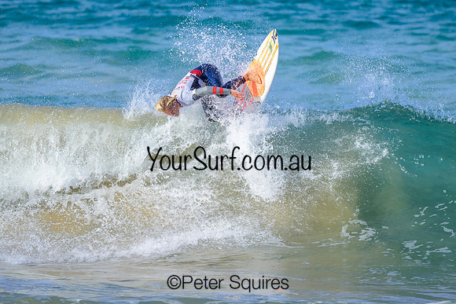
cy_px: 115
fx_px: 13916
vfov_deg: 1.3
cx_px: 229
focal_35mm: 1098
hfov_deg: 1.9
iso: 400
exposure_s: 1/2000
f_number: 6.3
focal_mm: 800
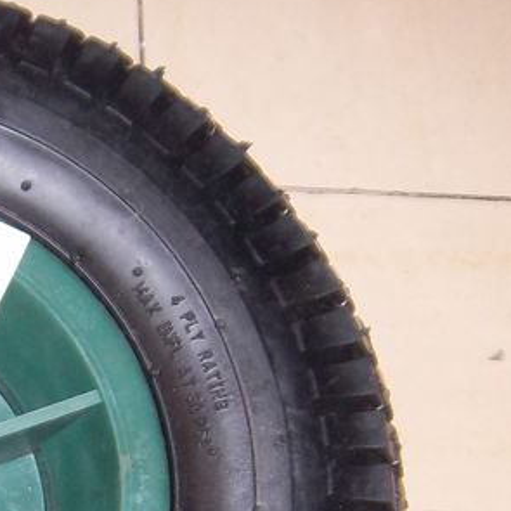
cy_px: 568
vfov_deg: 19.7
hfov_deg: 18.3
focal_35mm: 84
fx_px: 1403
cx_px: -263
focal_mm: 5.1
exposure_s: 1/64
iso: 64
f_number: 3.5
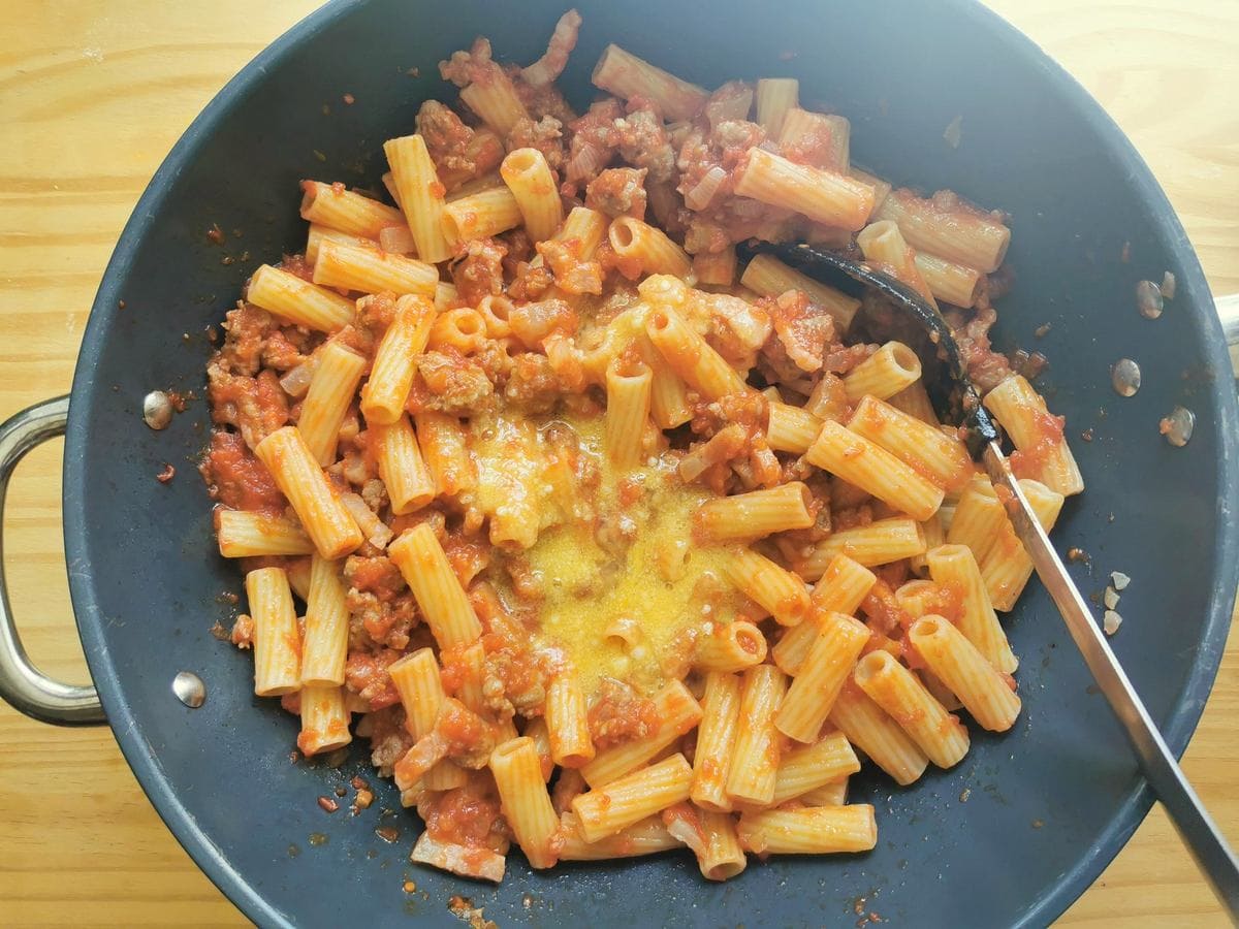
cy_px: 464
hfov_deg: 65.3
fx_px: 966
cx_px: 620
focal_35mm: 27
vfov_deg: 51.4
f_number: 1.6
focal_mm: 5.56
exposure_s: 1/225
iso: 50
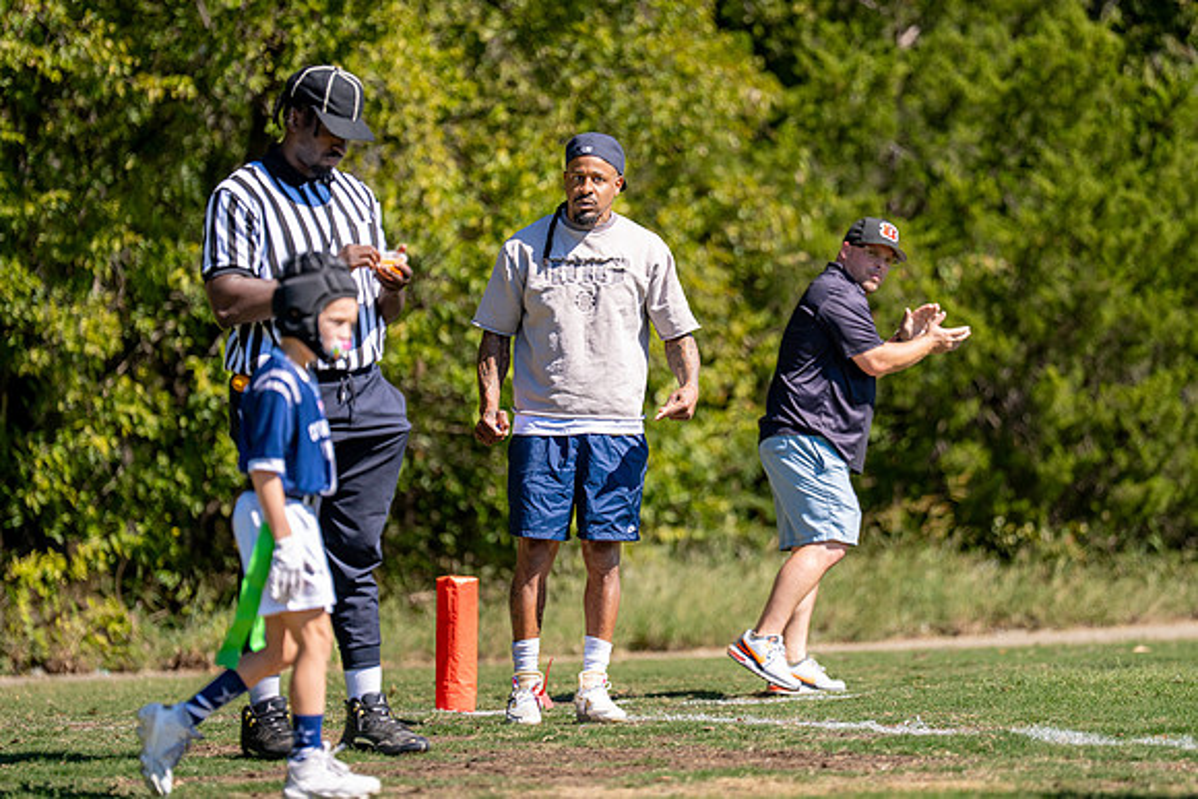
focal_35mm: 198
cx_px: 635
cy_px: 371
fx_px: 6595
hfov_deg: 10.4
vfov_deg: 6.9
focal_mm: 171
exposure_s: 1/2000
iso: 160
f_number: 2.8
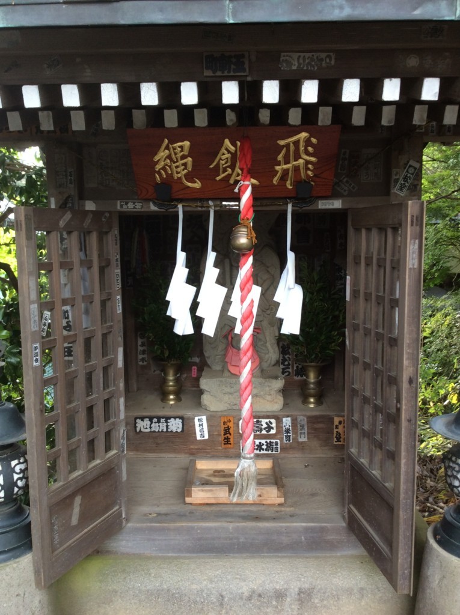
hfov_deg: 44.1
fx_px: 568
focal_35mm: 32
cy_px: 308
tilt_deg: -7.6
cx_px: 230
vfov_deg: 56.9
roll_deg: +0.1
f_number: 2.4
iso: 40
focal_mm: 3.3
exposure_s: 1/30
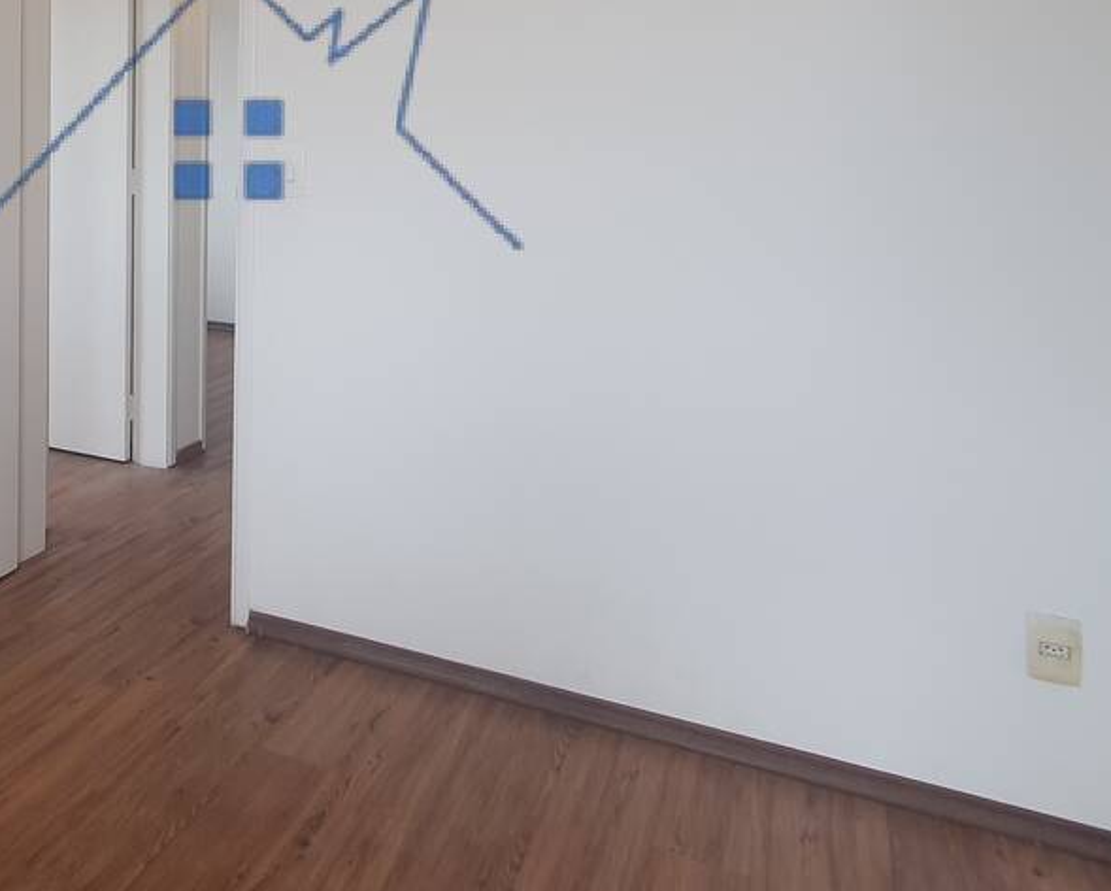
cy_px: 128
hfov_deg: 53.4
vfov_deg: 43.9
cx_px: 223
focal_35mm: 31
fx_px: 1020
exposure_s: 1/60
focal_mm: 1.8
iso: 50
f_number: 2.2
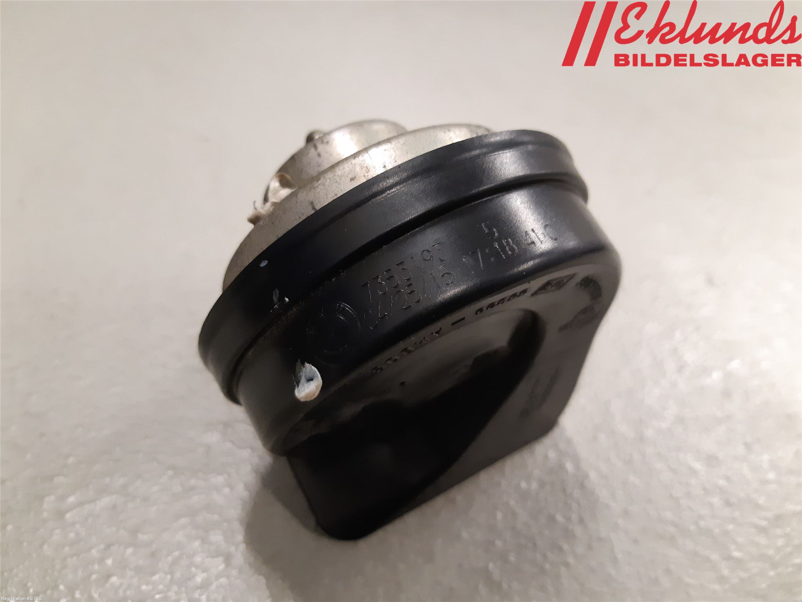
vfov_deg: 53.1
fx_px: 602
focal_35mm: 26
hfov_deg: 67.3
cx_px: 401
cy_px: 301
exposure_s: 1/50
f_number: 1.7
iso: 320
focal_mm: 3.93
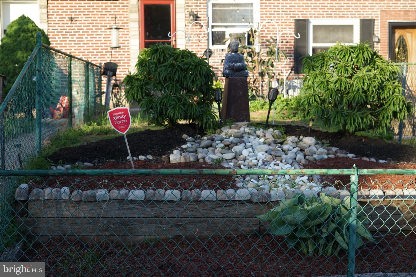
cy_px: 138
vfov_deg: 27.0
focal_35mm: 50
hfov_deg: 39.6
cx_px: 208
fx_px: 578
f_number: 5.6
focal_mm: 50
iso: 100
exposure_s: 1/125
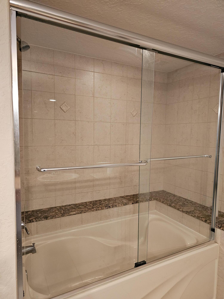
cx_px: 112
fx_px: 198
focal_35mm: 23
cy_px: 150
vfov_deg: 73.9
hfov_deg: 58.9
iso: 640
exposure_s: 1/60
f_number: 1.7
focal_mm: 6.3
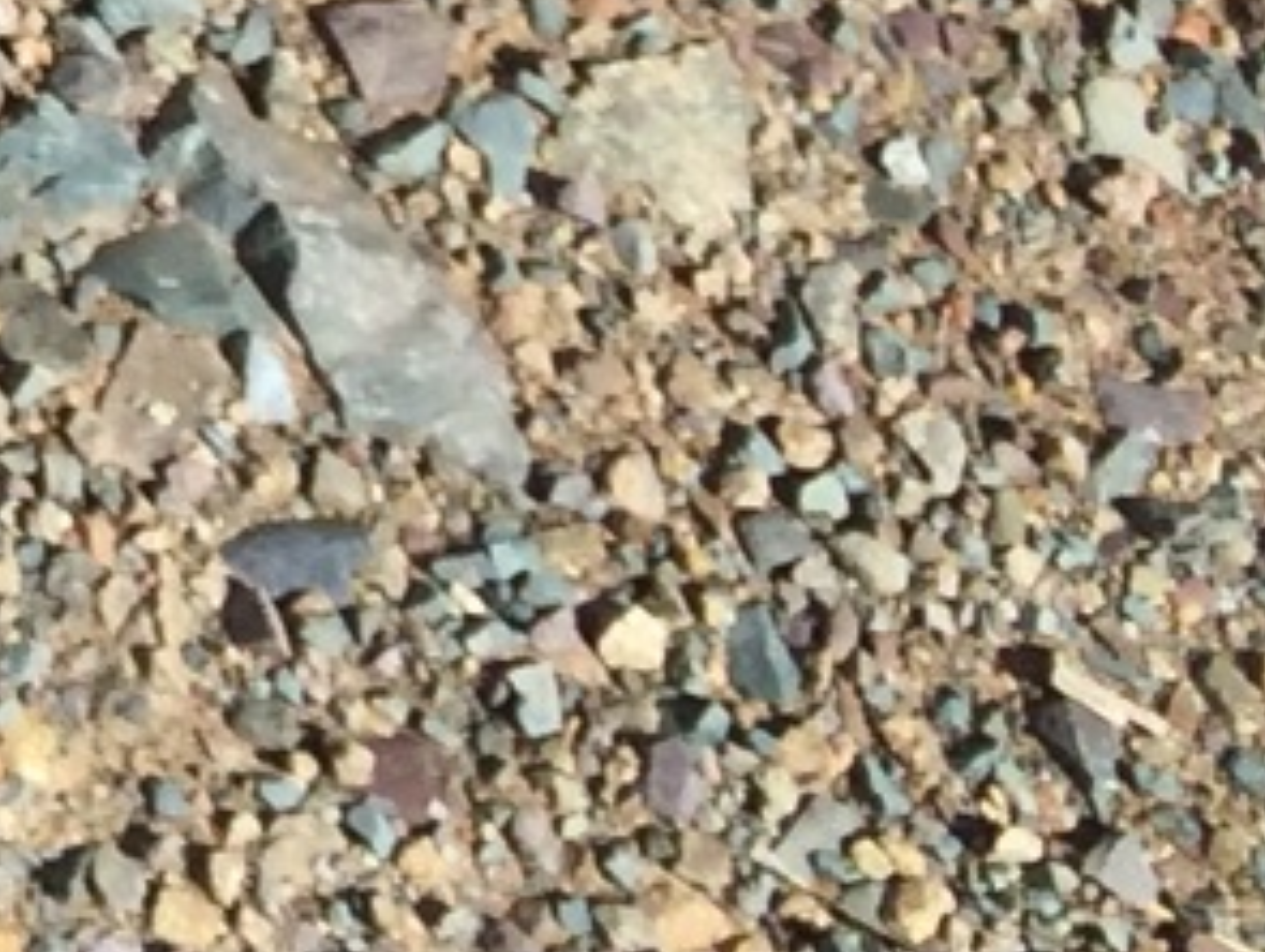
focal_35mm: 208
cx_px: -2985
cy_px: -1291
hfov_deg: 7.8
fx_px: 7610
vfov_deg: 6.8
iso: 32
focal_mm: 4.12
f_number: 2.2
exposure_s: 1/1866
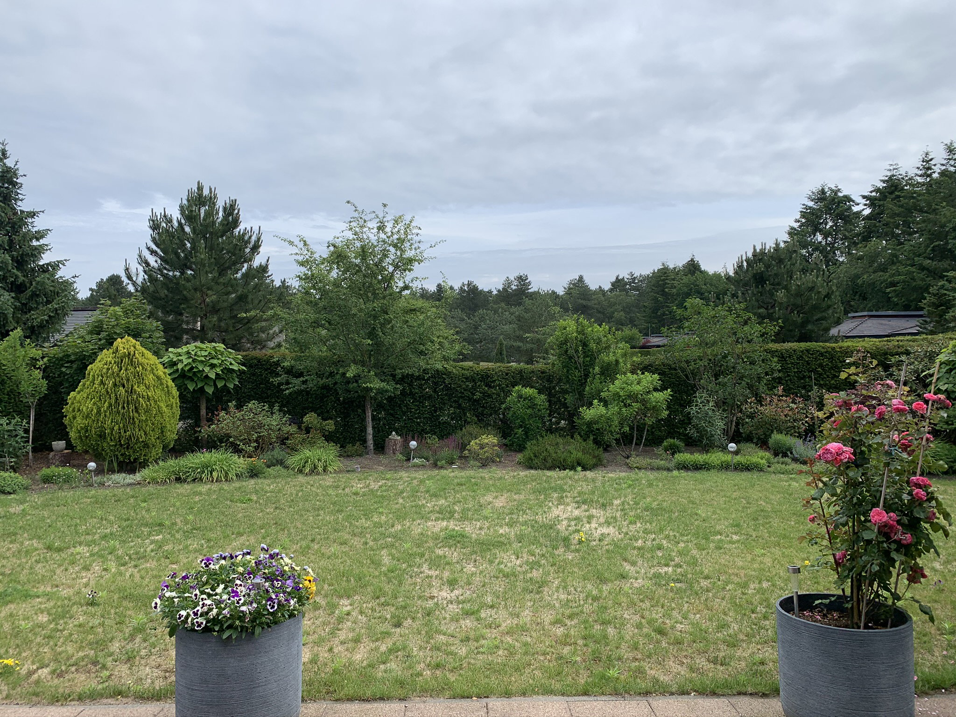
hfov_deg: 67.3
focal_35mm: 26
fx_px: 718
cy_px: 358
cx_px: 478
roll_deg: +0.9
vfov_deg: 53.1
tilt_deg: -0.7
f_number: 1.8
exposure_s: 1/2545
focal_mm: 4.25
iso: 25
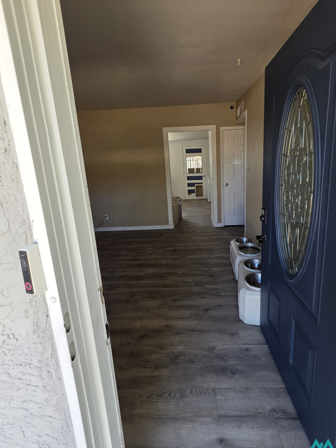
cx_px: 191
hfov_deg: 81.3
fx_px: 194
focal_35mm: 15
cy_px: 207
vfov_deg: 98.0
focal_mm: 2.2
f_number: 1.9
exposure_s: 1/120
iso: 50
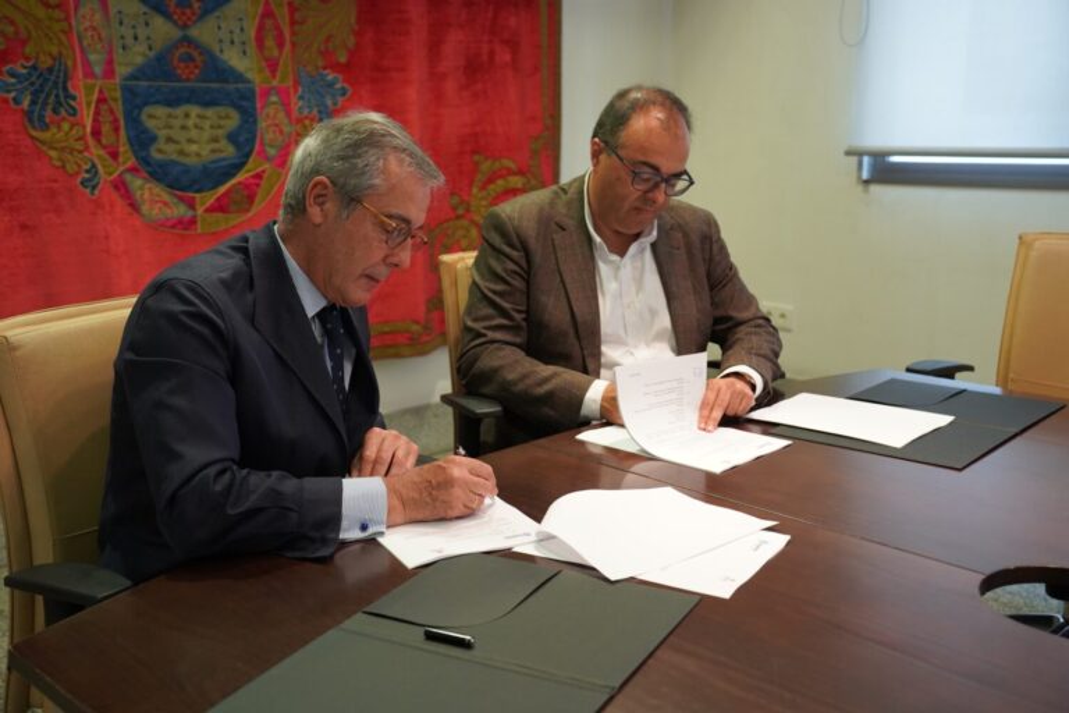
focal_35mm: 38
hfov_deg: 50.7
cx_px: 534
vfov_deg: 35.1
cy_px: 356
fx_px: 1128
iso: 3200
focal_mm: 38
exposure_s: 1/160
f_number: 4
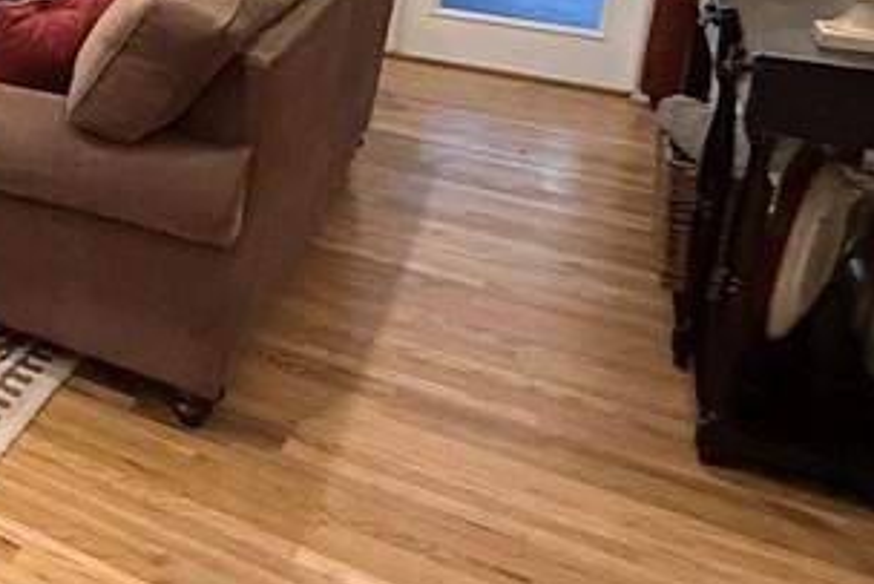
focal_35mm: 49
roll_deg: +0.1
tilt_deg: -10.2
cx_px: -362
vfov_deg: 25.2
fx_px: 1190
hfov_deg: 29.2
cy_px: -86
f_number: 2.2
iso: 500
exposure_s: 1/60
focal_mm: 2.22
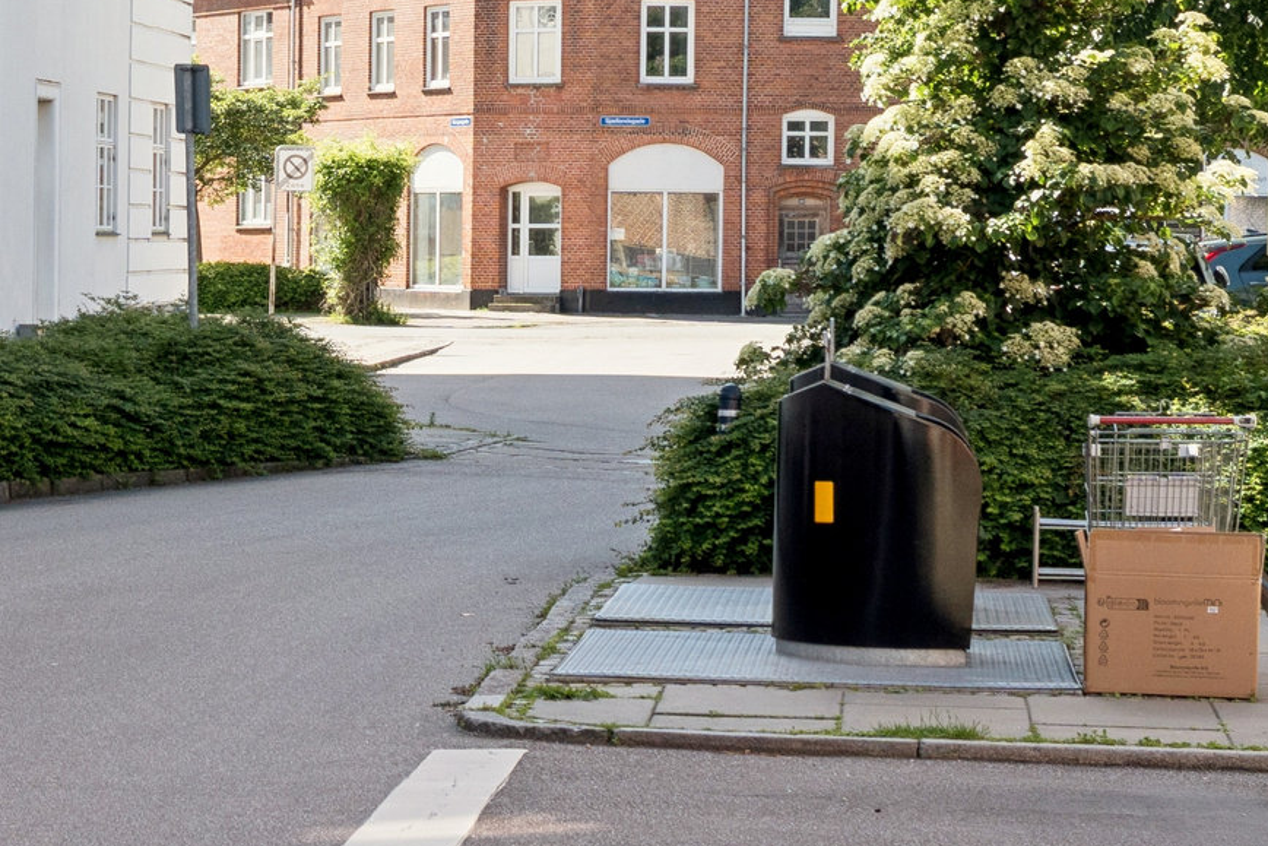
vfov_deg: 10.8
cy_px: -536
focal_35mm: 121
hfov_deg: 16.4
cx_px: -123
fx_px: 4262
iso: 400
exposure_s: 1/200
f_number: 10
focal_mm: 35
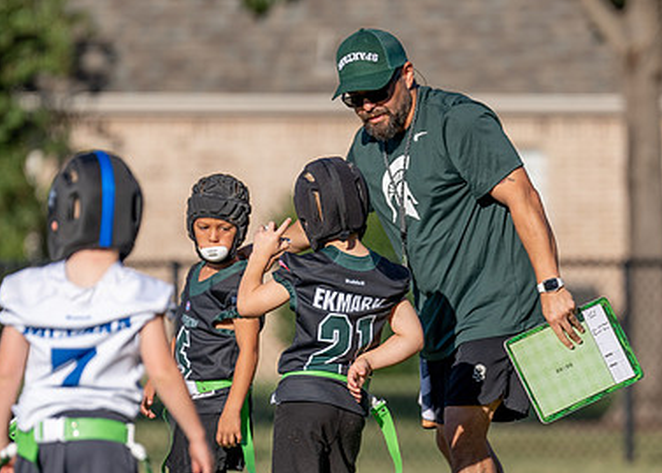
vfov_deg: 3.4
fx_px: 8025
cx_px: 431
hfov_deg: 4.7
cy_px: 340
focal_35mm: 427
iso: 100
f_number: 2.8
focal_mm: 200
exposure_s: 1/2500
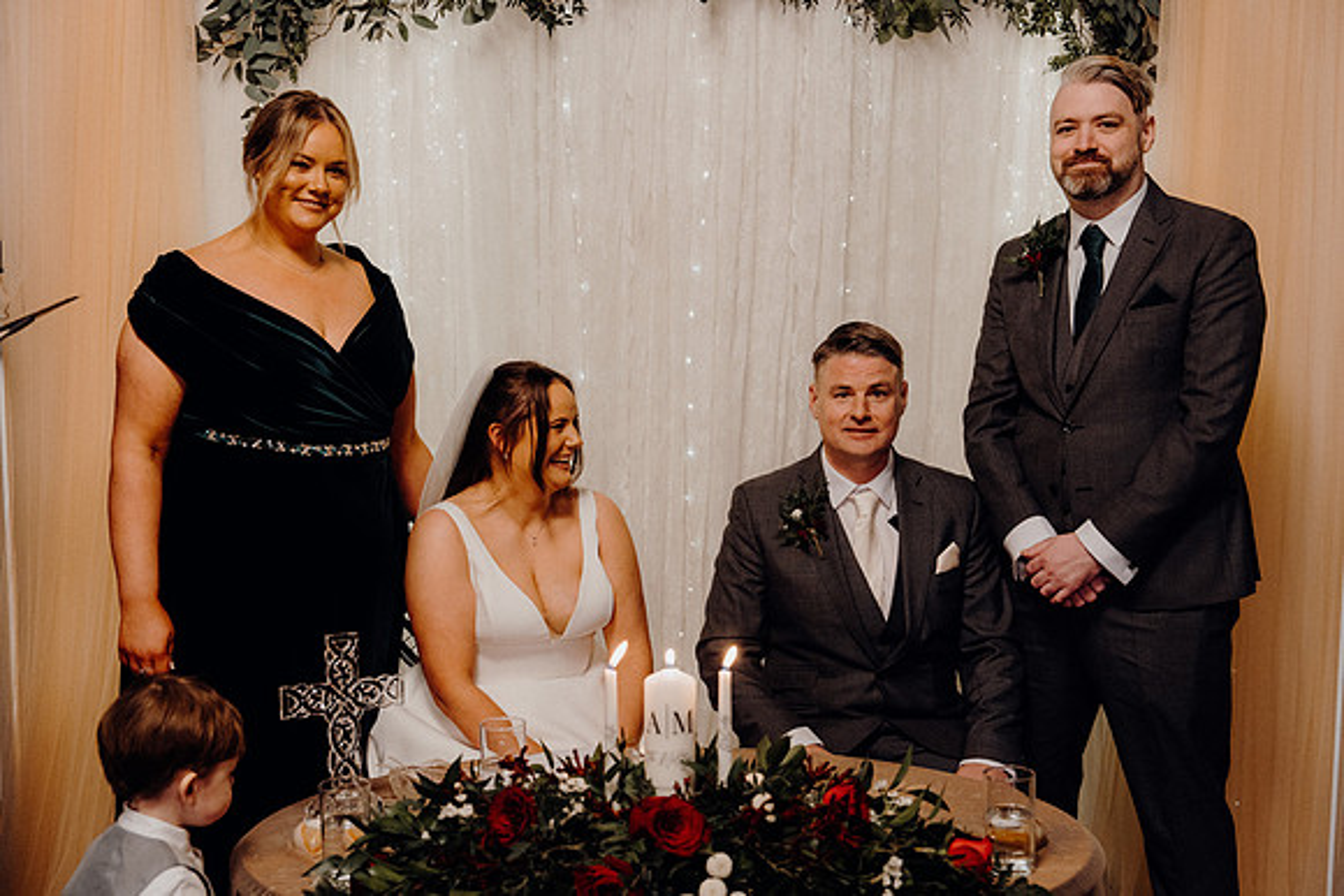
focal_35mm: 42
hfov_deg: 46.4
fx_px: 1568
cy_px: 448
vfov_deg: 31.9
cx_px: 672
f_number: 3.5
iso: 2500
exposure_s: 1/160
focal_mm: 42
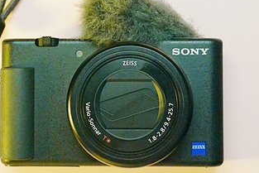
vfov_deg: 12.6
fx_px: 779
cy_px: 51
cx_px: 123
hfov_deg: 18.9
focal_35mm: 108
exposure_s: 1/125
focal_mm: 29
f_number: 4.5
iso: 5000
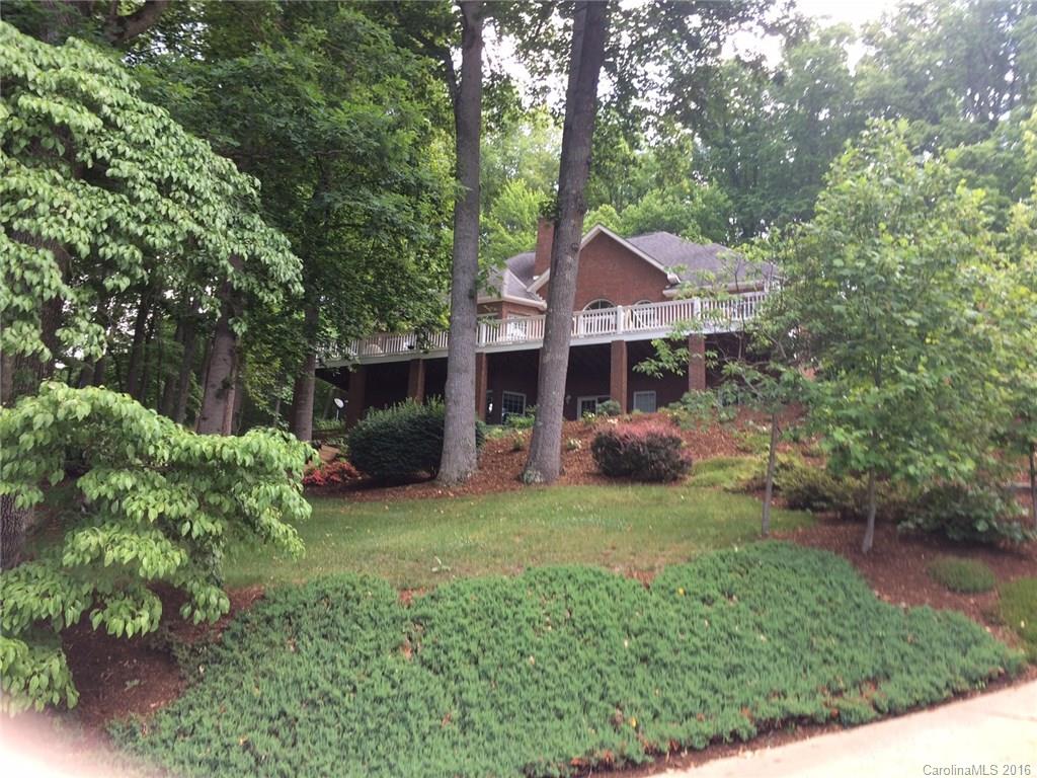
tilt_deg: +15.9
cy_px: 389
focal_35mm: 29
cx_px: 518
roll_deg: -0.5
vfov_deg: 48.2
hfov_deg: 61.7
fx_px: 869
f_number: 2.2
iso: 32
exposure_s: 1/120
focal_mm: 4.15
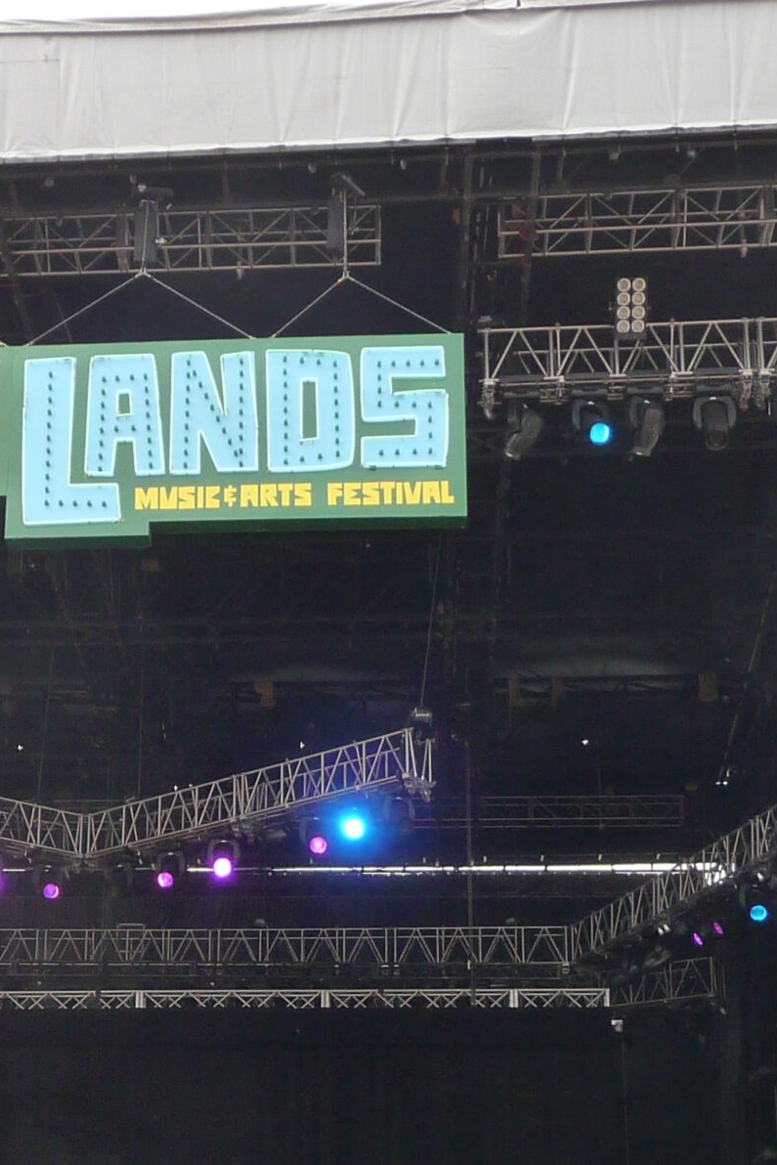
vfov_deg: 29.6
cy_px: 877
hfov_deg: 20.0
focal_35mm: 67
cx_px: 111
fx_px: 2168
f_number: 3.4
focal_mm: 5
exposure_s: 1/400
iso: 160
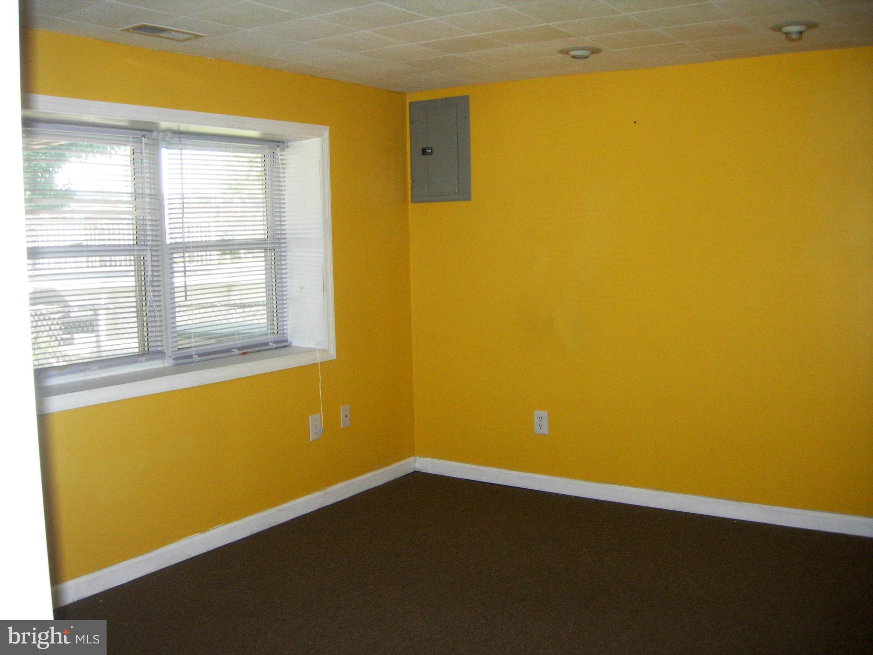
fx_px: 908
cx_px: 436
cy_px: 328
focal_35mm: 36
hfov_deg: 51.4
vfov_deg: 39.7
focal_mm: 7.5
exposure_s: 1/152
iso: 168
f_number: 2.7
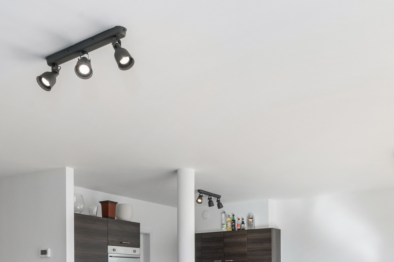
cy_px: 295
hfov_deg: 50.3
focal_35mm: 38
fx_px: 416
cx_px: 241
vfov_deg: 30.9
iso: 250
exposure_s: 1/125
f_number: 11
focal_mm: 16
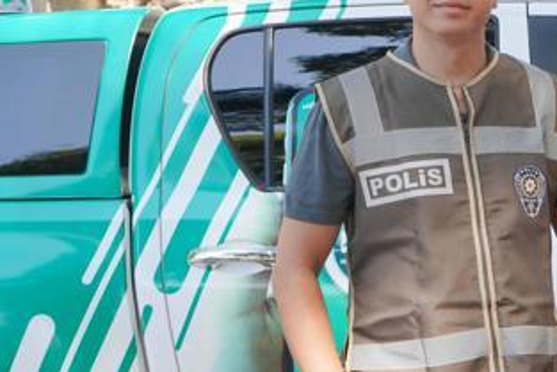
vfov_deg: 9.4
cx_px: 596
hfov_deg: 13.8
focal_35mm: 146
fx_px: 2260
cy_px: 244
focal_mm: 61
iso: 200
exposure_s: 1/160
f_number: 5.6
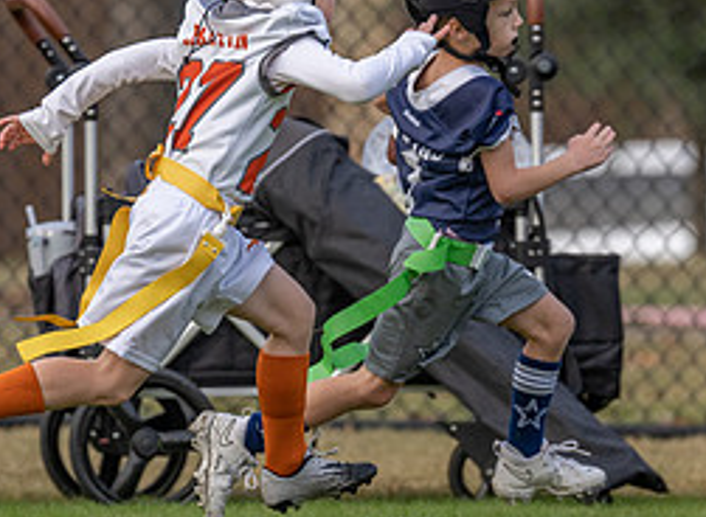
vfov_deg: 2.0
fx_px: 14789
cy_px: 302
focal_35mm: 731
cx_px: 337
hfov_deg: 2.7
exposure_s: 1/1000
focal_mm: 200
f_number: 2.8
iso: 250
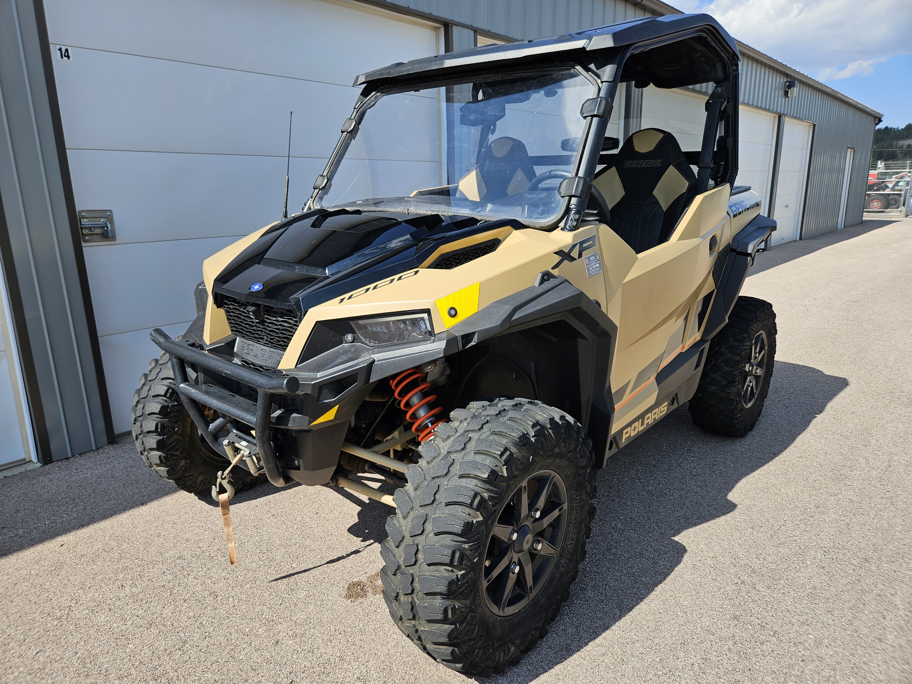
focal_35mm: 23
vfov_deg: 58.9
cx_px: 456
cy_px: 342
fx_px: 606
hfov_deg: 73.9
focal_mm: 5.4
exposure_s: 1/1192
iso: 25
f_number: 1.8
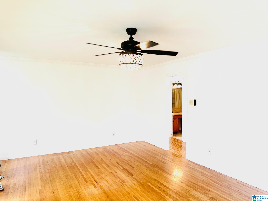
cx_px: 134
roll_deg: -1.1
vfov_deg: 56.8
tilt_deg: -1.9
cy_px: 100
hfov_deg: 71.6
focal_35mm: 24
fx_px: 186
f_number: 1.78
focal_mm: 6.86
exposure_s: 1/120
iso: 160
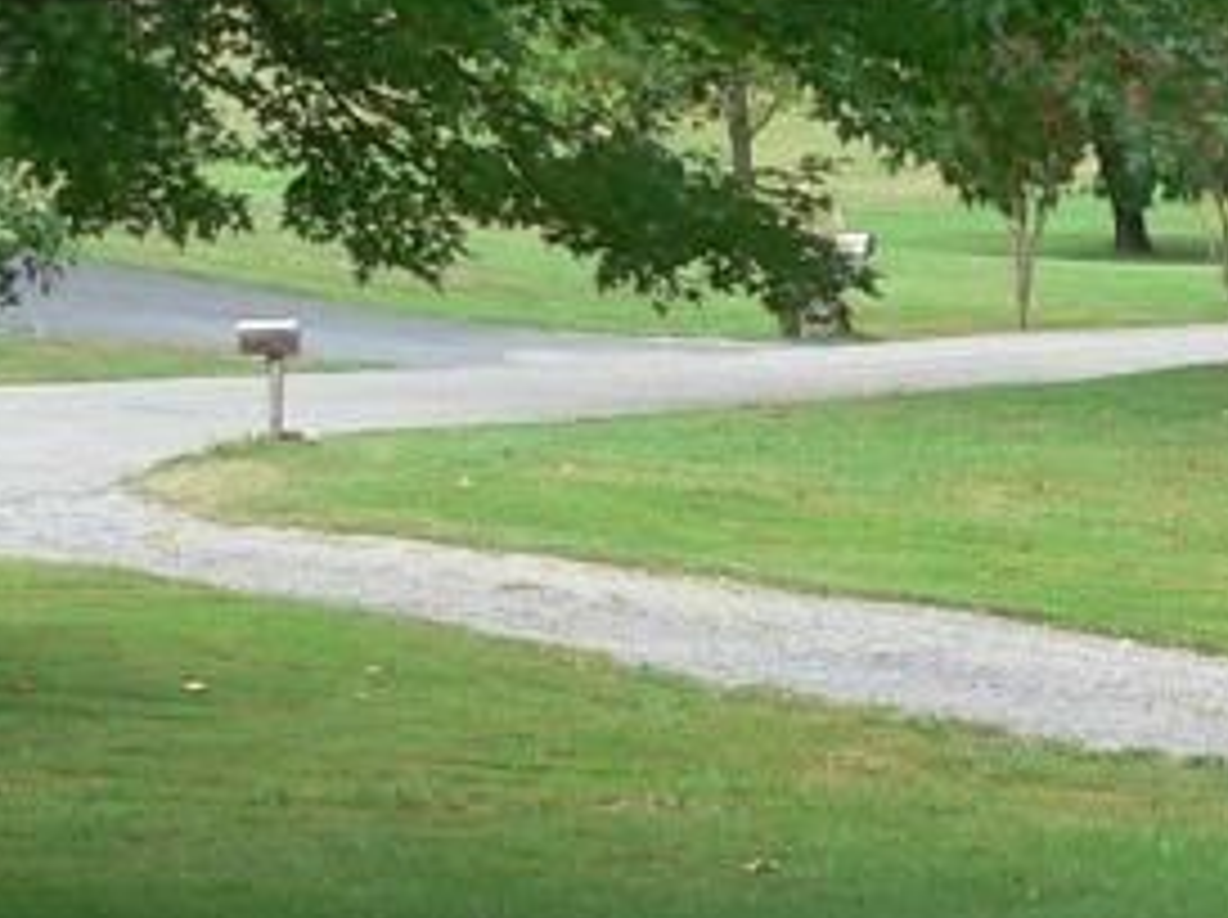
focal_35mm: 169
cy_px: 158
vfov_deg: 8.7
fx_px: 5987
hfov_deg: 11.7
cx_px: 828
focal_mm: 6
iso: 80
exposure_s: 1/125
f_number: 4
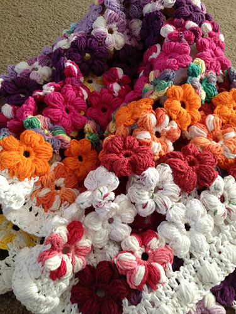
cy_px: 157
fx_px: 318
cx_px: 118
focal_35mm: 35
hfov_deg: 40.7
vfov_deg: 52.6
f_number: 2.4
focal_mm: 4.28
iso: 160
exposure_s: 1/20
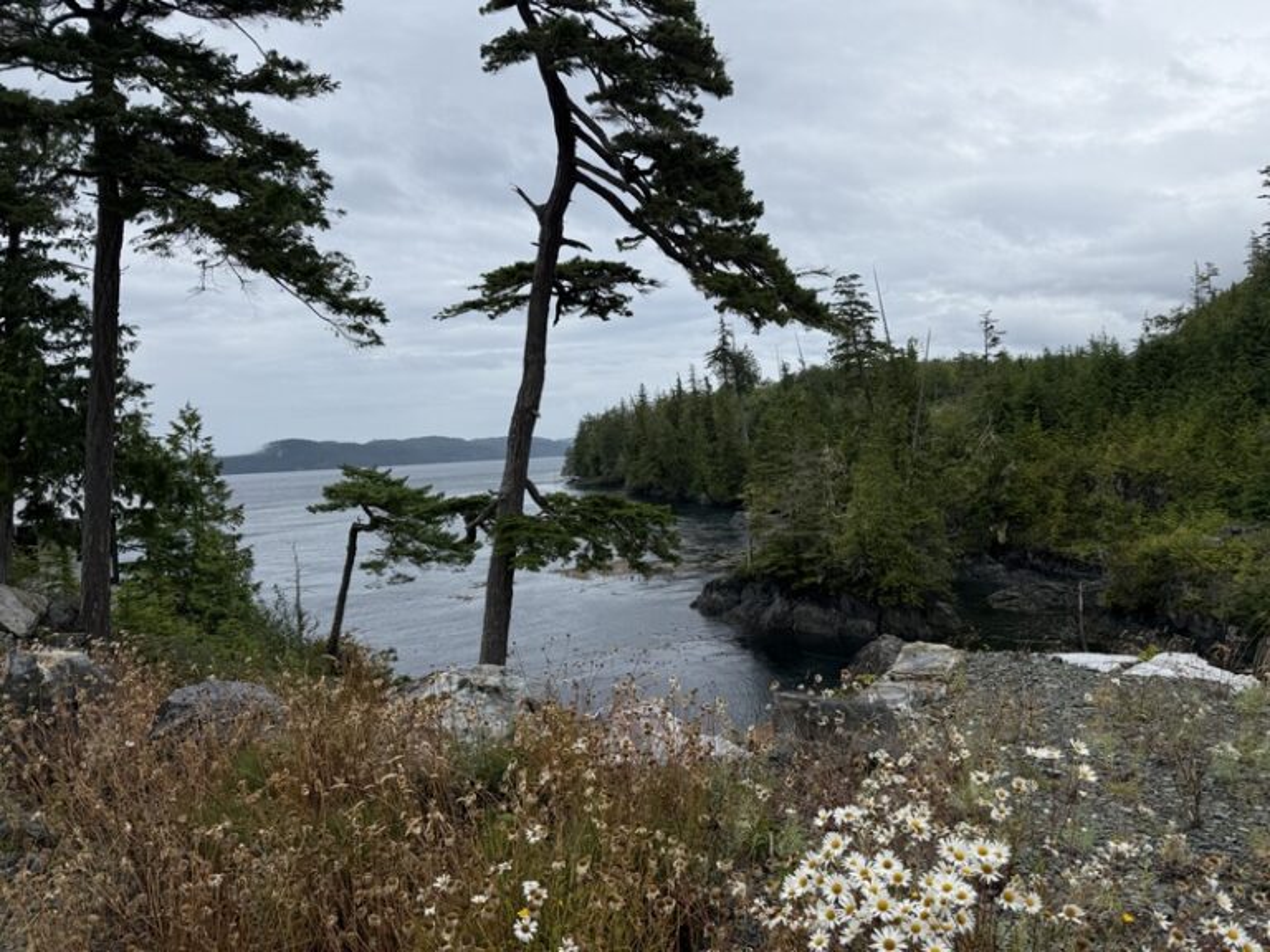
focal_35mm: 24
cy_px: 476
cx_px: 635
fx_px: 881
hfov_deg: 71.6
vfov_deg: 56.8
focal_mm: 6.76
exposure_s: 1/3279
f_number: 1.78
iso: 80
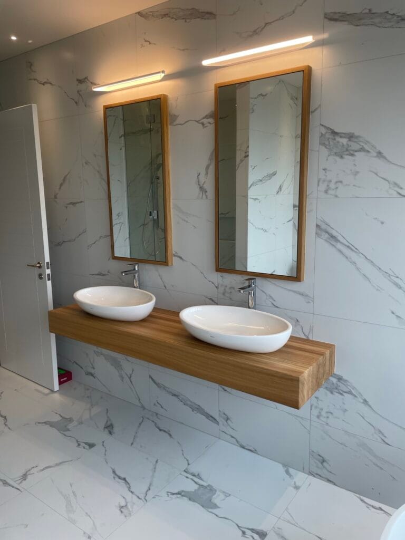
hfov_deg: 53.1
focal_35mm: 26
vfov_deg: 67.3
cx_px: 202
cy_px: 270
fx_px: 406
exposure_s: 1/121
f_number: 1.6
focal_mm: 4.2
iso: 50
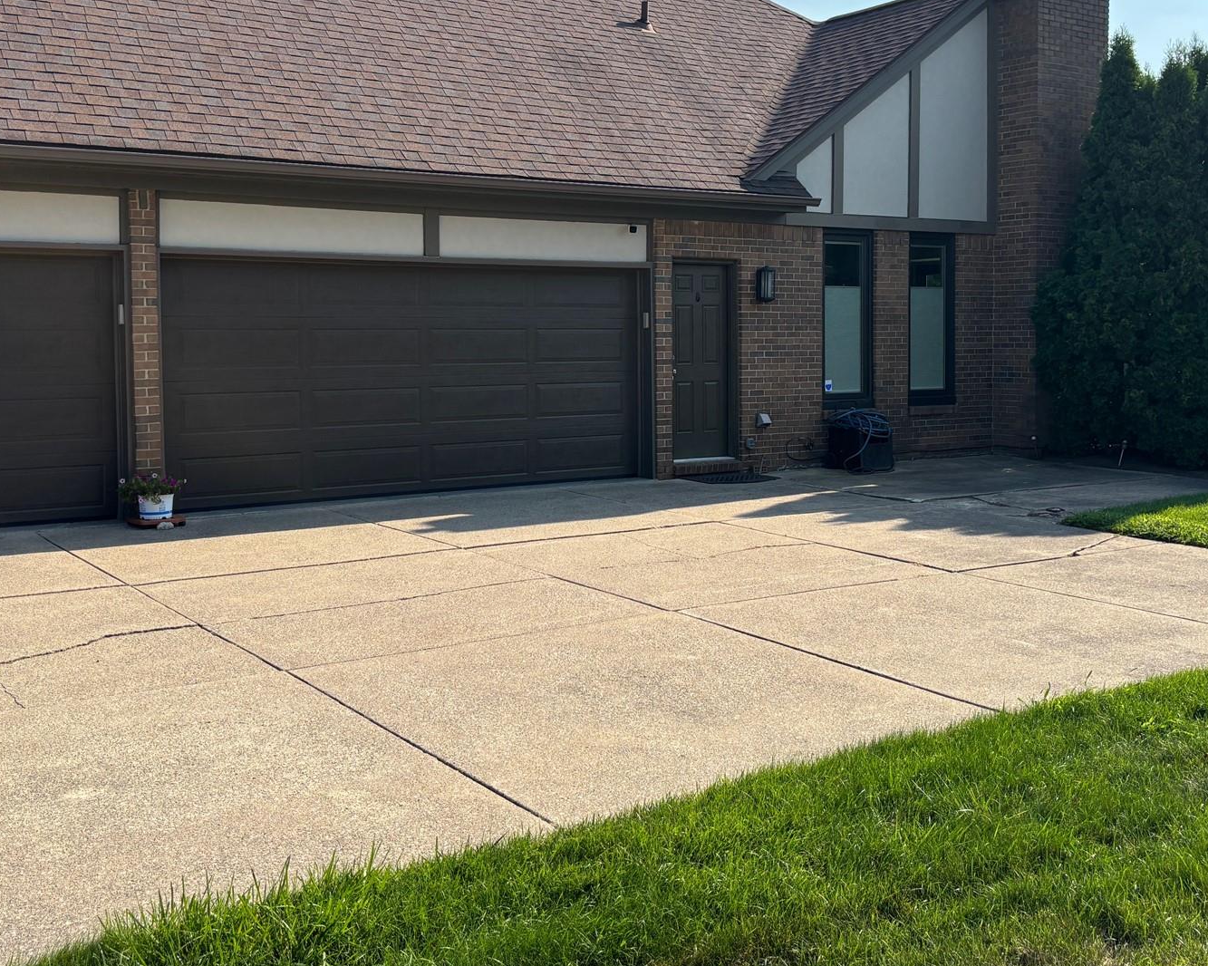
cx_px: 603
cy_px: 362
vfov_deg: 38.0
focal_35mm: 39
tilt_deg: -1.0
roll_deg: -0.5
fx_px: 1394
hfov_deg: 46.8
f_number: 1.6
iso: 50
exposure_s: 1/3534
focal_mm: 5.96
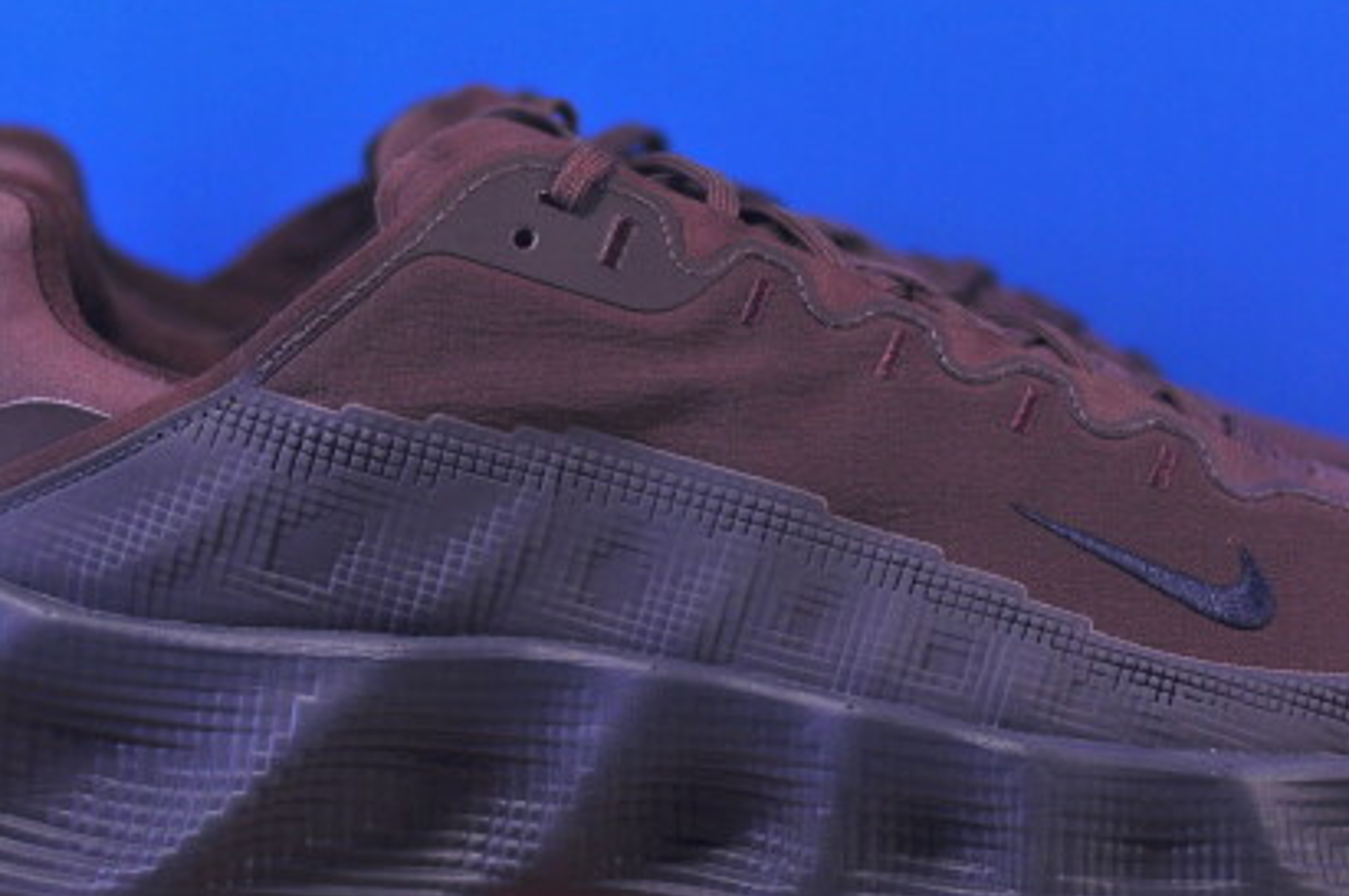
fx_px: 5464
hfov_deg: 14.1
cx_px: 673
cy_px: 254
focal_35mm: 146
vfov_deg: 9.4
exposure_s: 1/320
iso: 250
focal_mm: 50
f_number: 2.5
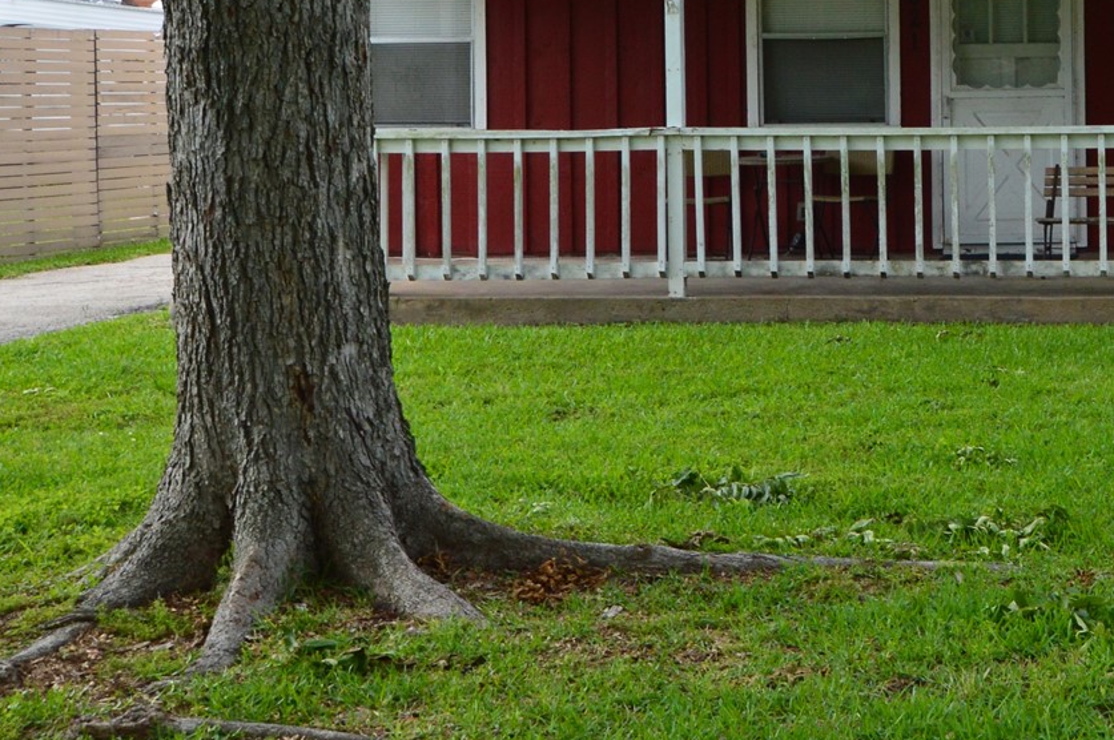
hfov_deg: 24.6
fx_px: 2411
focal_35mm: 78
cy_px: 113
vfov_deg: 17.3
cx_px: 1157
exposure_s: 1/200
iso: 400
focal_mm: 20
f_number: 10
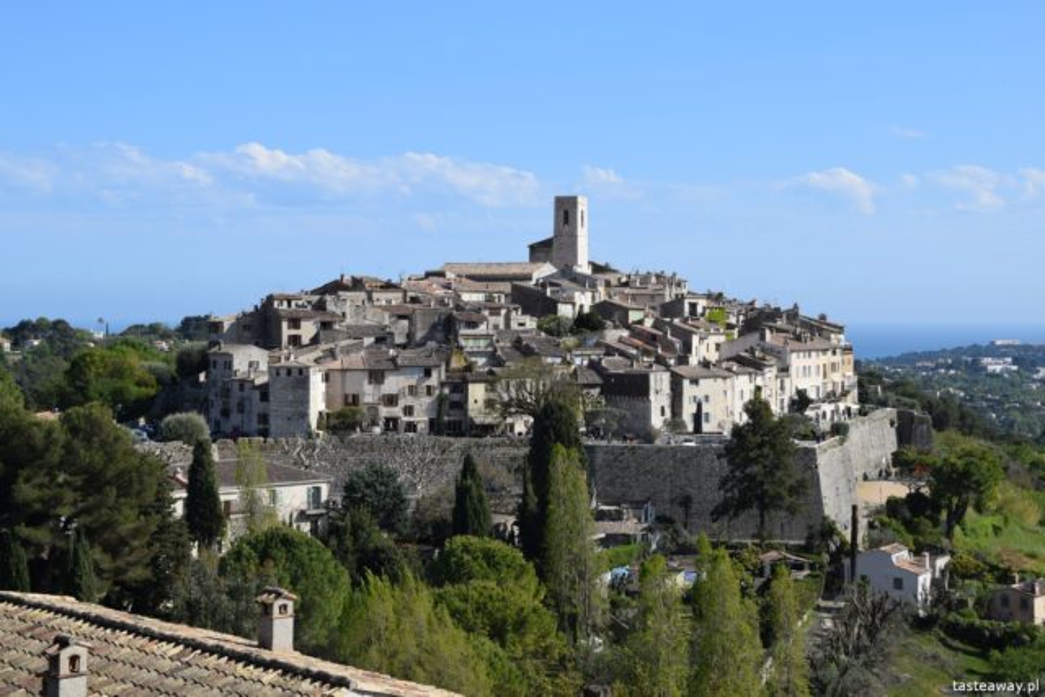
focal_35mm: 60
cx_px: 522
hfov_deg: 33.4
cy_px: 348
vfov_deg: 22.6
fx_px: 1742
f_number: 10
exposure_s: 1/400
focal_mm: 40
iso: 200
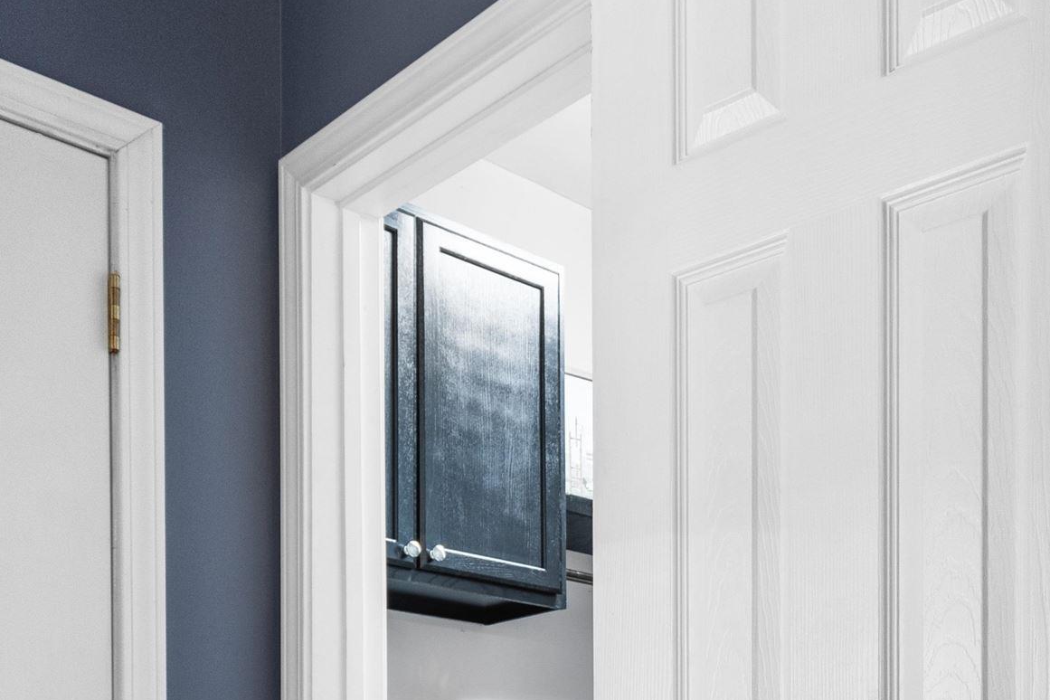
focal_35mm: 45
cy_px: 836
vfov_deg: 26.6
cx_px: 818
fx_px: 1312
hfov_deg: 42.0
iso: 100
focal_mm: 11.5
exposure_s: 3
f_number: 4.8
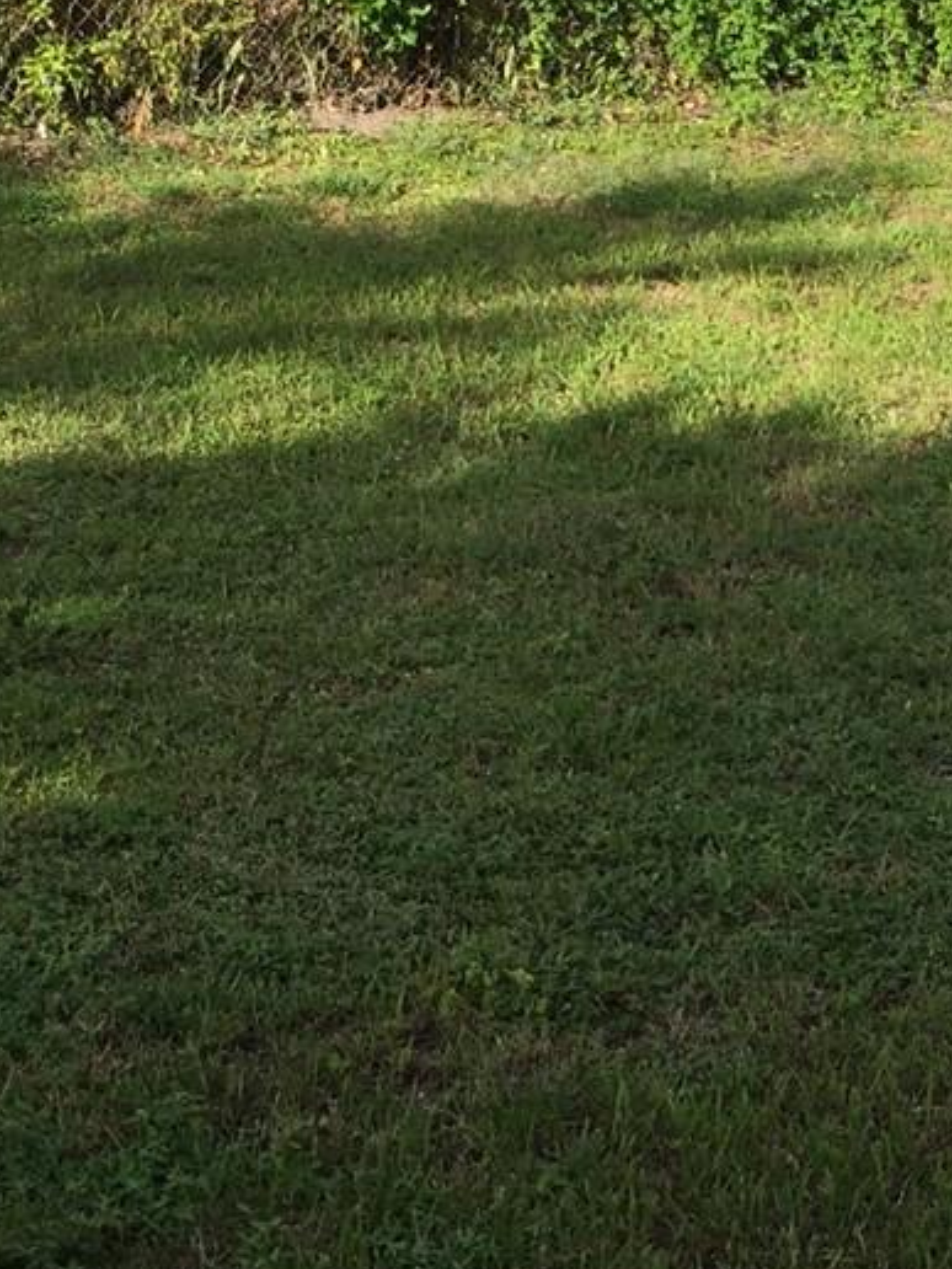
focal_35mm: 90
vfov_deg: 21.8
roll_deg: -2.2
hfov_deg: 16.2
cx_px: 849
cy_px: 539
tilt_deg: -15.7
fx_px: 3300
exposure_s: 1/1276
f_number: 2.2
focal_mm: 4.15
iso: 32
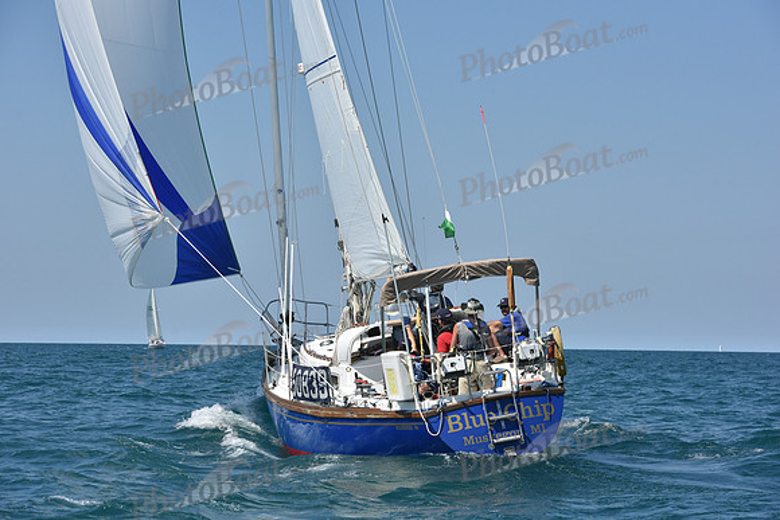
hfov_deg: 20.4
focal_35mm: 100
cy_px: 260
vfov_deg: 13.7
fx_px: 2167
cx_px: 390
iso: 250
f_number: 7.1
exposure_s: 1/1600
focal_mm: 100
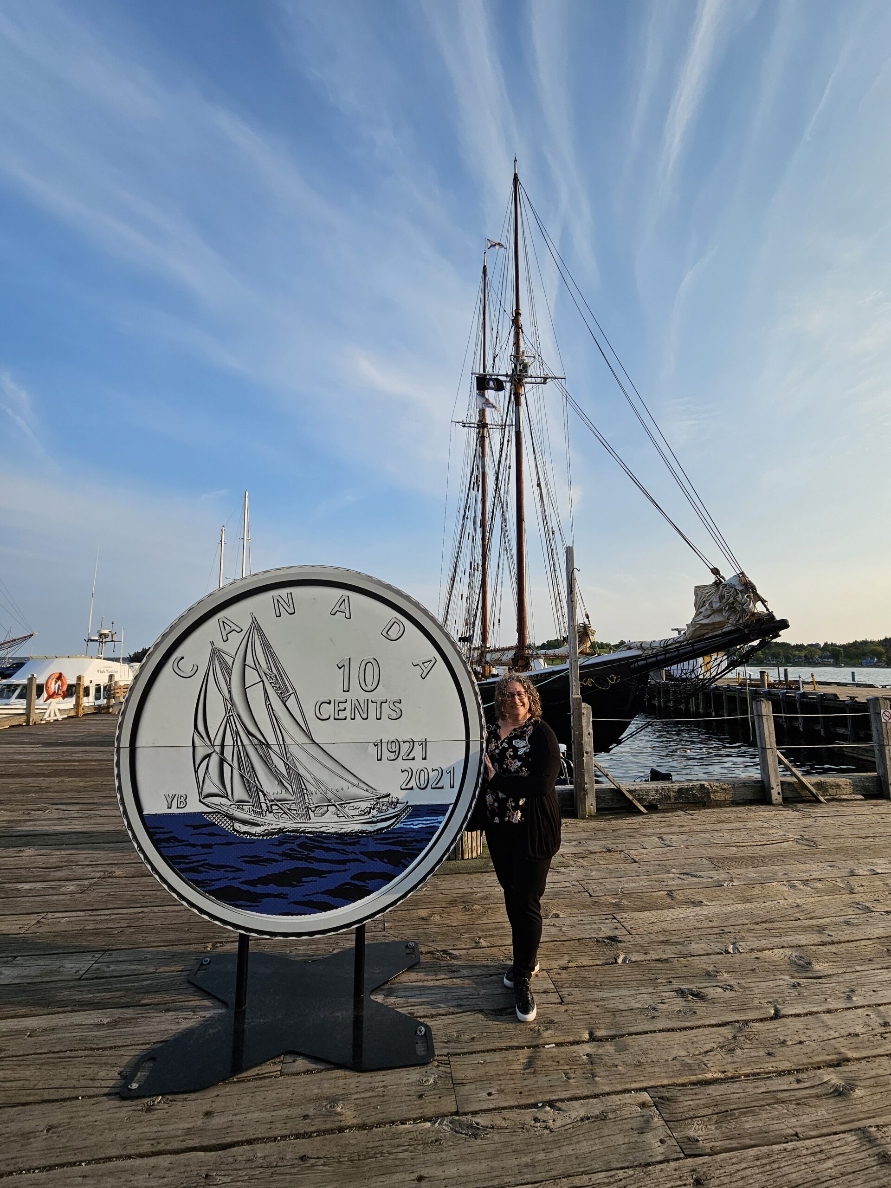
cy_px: 594
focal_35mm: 13
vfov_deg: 106.2
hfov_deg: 89.9
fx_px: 446
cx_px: 446
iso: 50
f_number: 2.2
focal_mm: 2.2
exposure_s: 1/1874
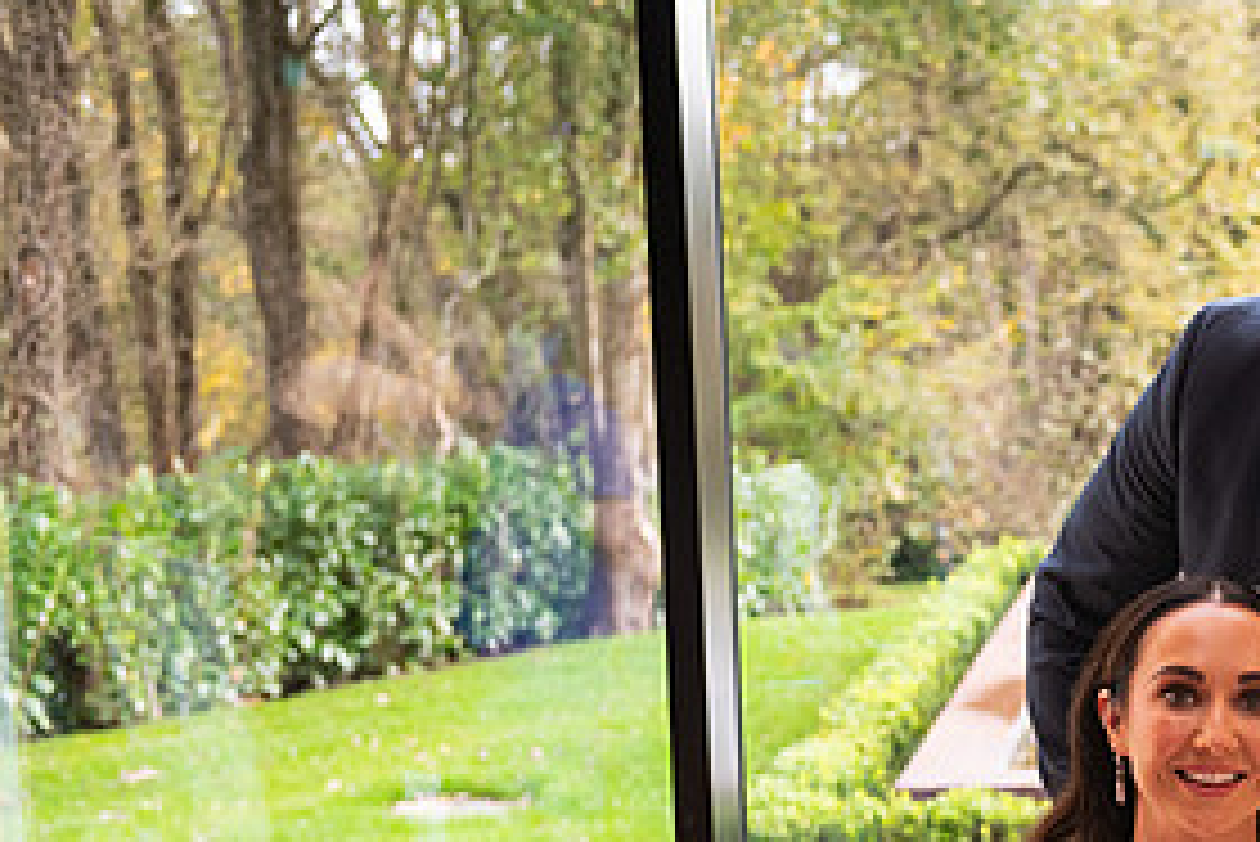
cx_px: 1215
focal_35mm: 83
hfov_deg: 23.6
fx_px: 2906
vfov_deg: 16.1
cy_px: 849
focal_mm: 40
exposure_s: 1/160
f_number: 3.5
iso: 640
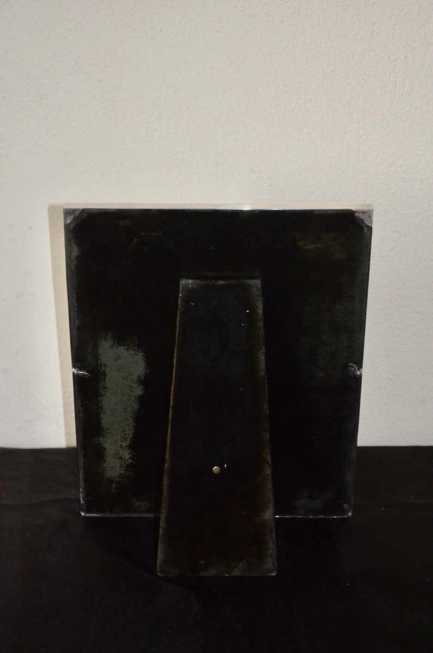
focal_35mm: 82
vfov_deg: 24.7
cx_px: 216
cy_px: 326
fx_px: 1495
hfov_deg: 16.5
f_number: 5.6
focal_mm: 55
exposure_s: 1/60
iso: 3200
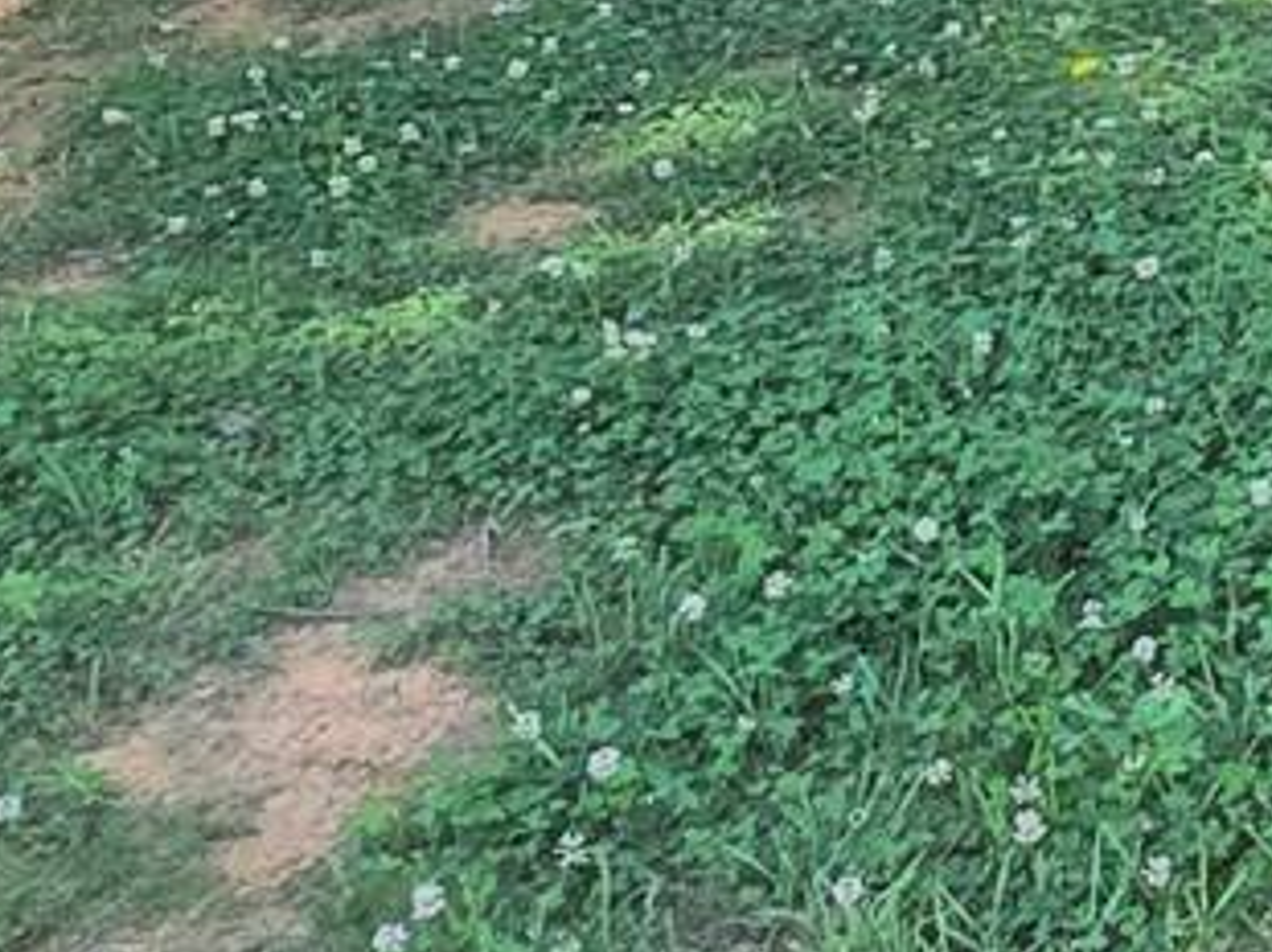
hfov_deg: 17.6
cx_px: 2400
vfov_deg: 15.2
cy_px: -673
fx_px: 3158
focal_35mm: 86
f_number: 2.2
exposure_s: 1/588
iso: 50
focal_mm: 2.2
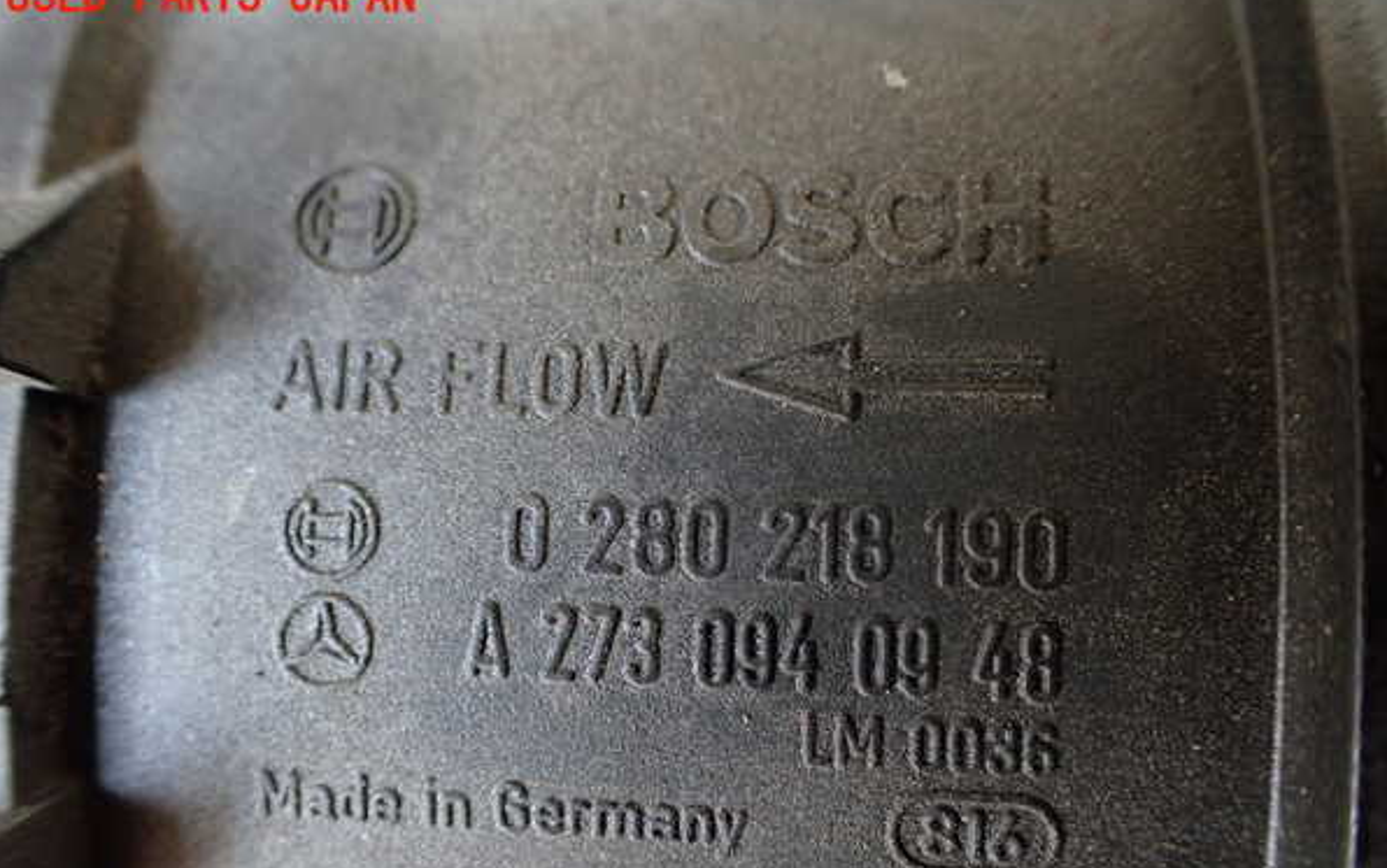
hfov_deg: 59.6
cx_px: 691
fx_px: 1210
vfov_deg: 39.4
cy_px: 491
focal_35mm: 32
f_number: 2.3
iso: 500
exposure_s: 1/125
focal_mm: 5.4
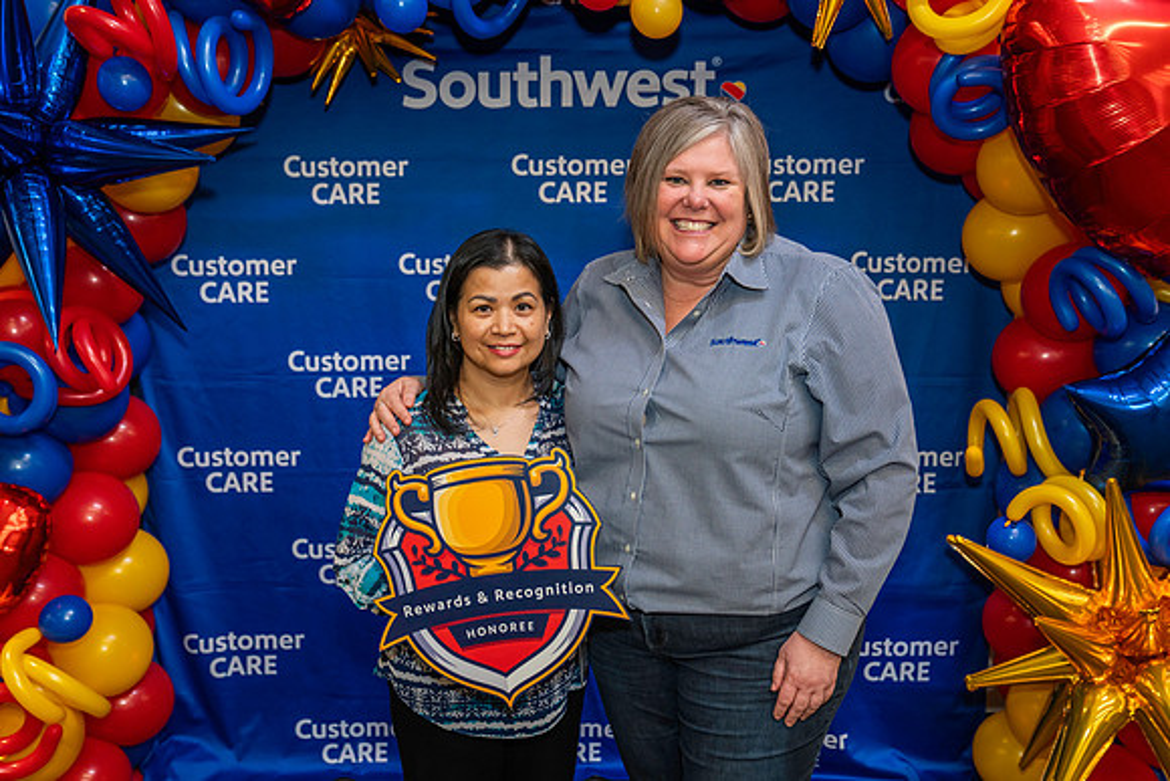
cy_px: 398
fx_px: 1229
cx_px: 565
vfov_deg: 35.2
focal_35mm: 38
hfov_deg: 50.9
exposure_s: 1/160
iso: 1250
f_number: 4
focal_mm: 35
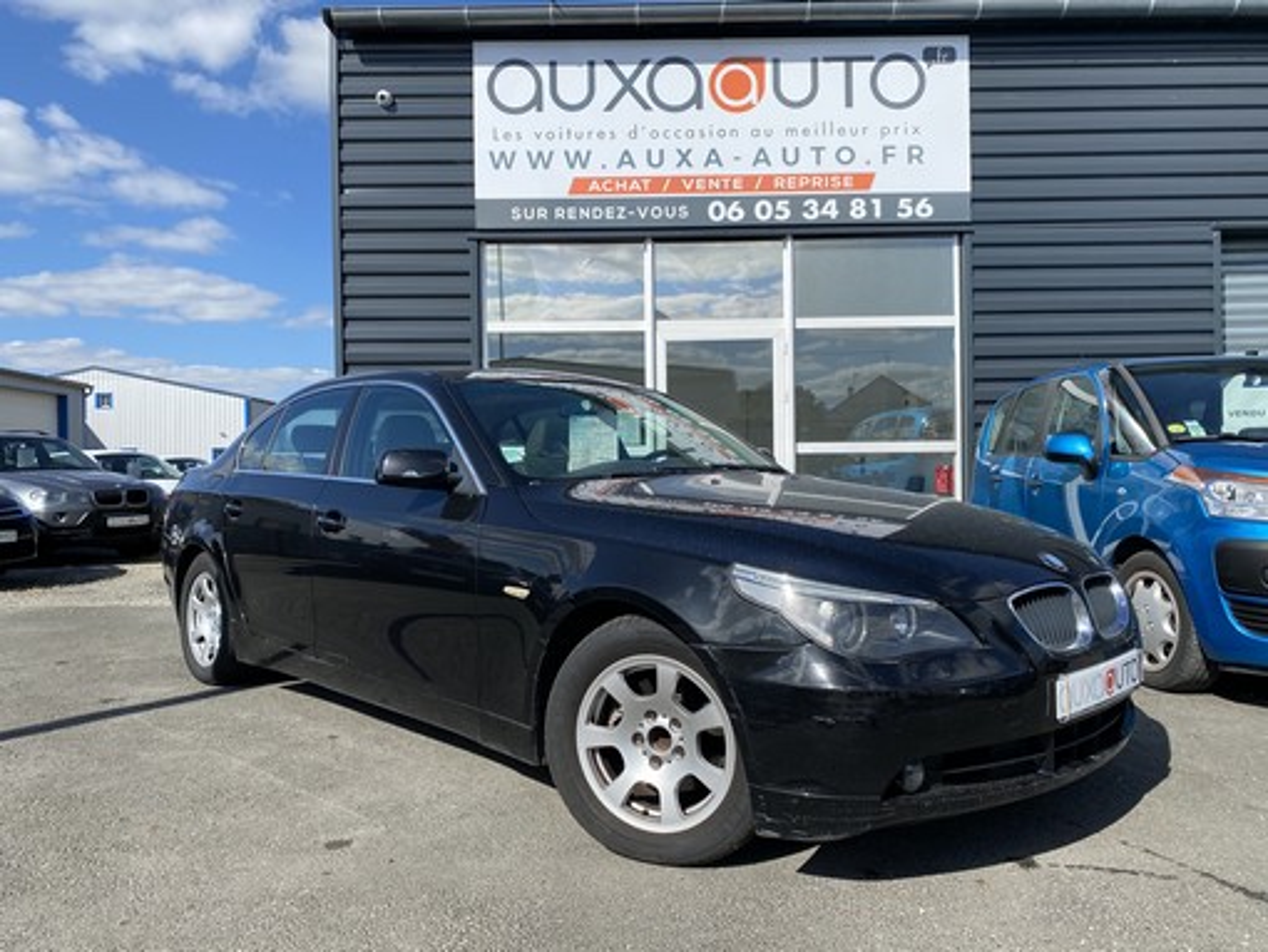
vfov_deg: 53.1
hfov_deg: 67.3
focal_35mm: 26
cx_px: 634
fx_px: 953
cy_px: 476
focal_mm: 4.25
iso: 32
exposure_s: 1/3040
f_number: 1.8
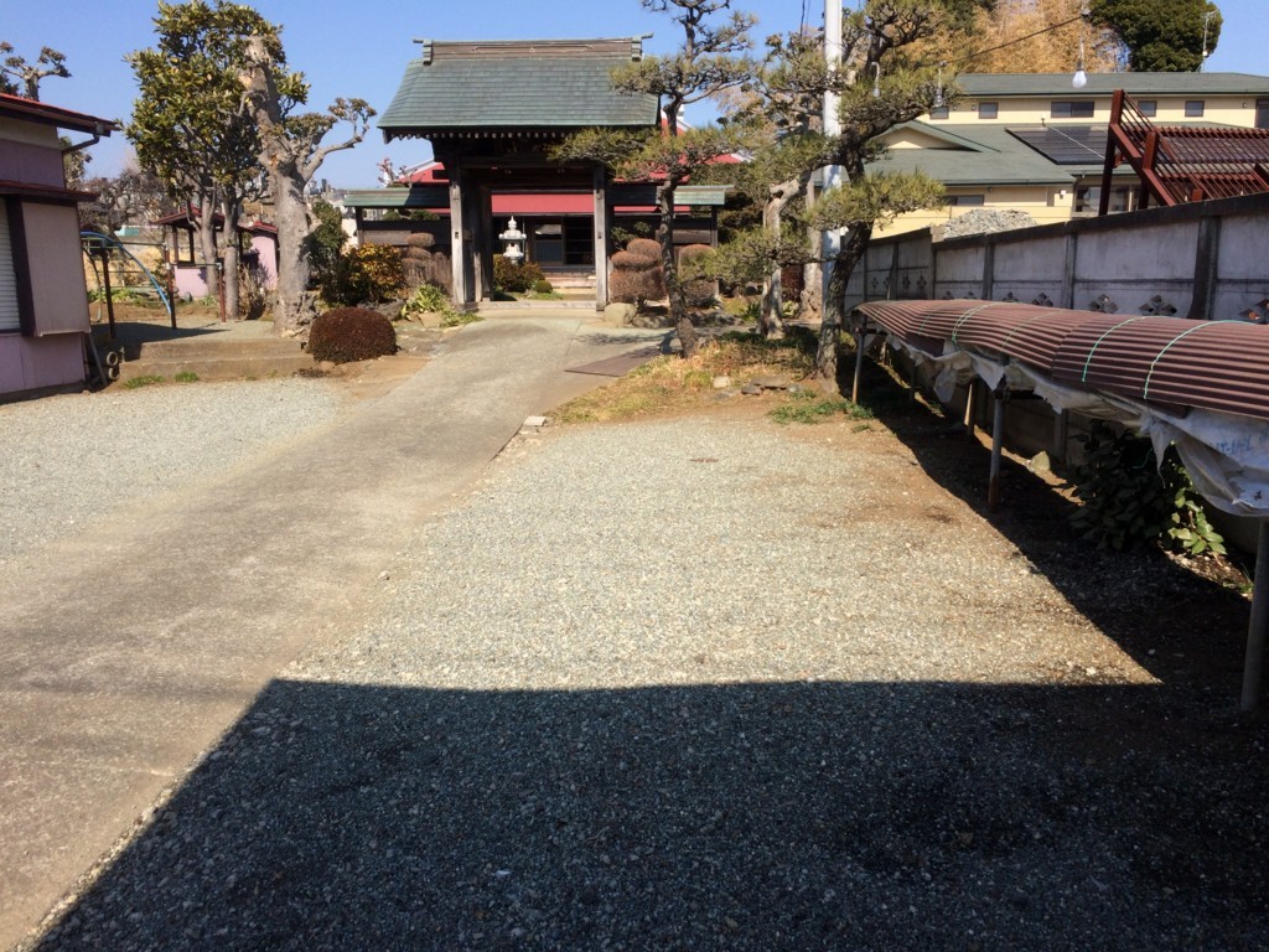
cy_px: 476
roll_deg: +1.4
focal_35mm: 29
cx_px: 634
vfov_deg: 48.2
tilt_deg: -12.9
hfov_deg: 61.7
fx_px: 1063
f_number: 2.2
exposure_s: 1/1786
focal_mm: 4.15
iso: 32
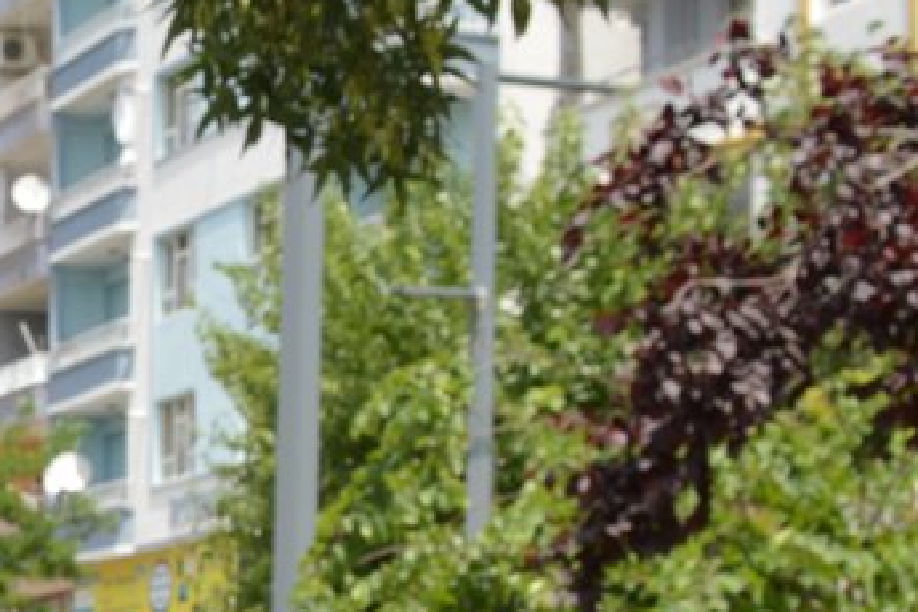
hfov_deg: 16.4
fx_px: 2728
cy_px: 1008
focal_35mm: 107
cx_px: -660
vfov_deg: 12.0
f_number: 7.1
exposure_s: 1/200
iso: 100
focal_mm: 18
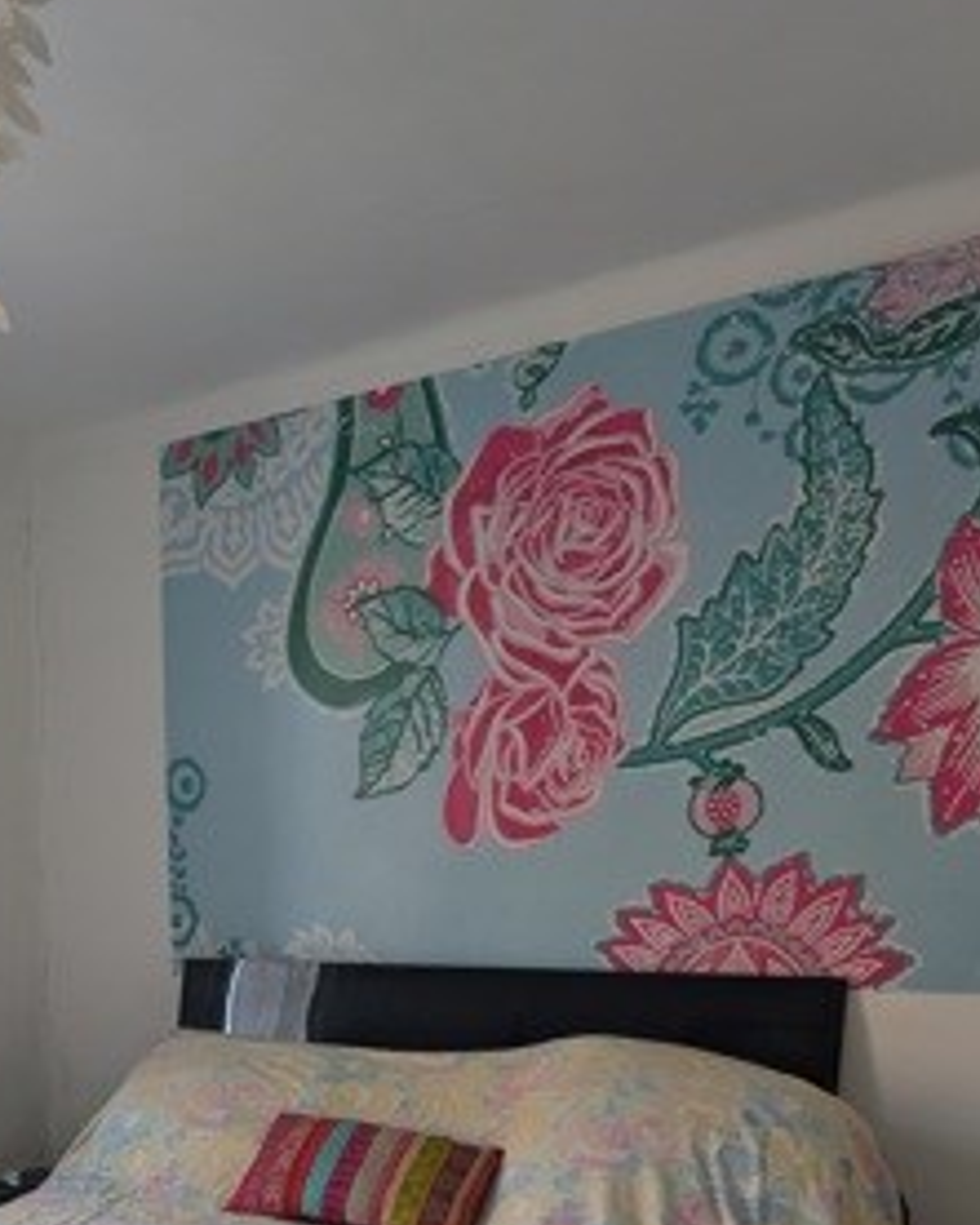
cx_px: 75
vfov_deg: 48.1
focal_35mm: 34
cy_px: 1070
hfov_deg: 39.8
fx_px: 1232
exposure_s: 1/67.5
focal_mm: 2.02
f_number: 1.7
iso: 48
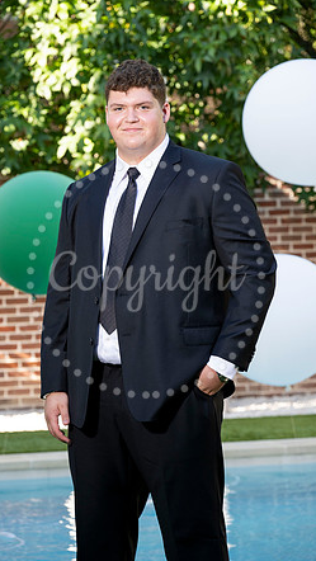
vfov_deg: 16.8
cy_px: 278
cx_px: 146
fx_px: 1905
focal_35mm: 128
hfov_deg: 9.5
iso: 400
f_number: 5.6
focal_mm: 120
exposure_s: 1/200
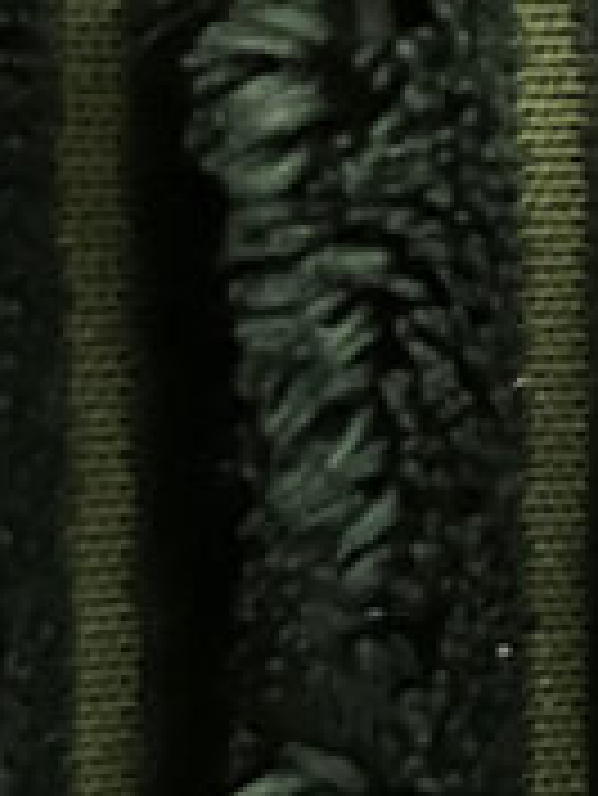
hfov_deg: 8.9
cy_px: -805
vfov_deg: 11.8
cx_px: 1488
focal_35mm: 150
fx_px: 3451
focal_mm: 5.1
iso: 640
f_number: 1.6
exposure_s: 1/11
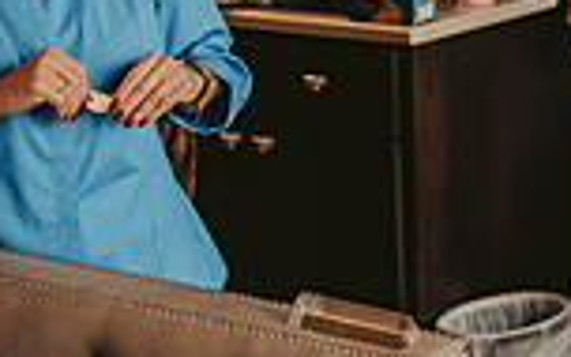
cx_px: 928
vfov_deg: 11.5
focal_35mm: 109
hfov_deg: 16.8
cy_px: -197
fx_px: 1696
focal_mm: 28
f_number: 2.8
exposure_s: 1/100
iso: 800
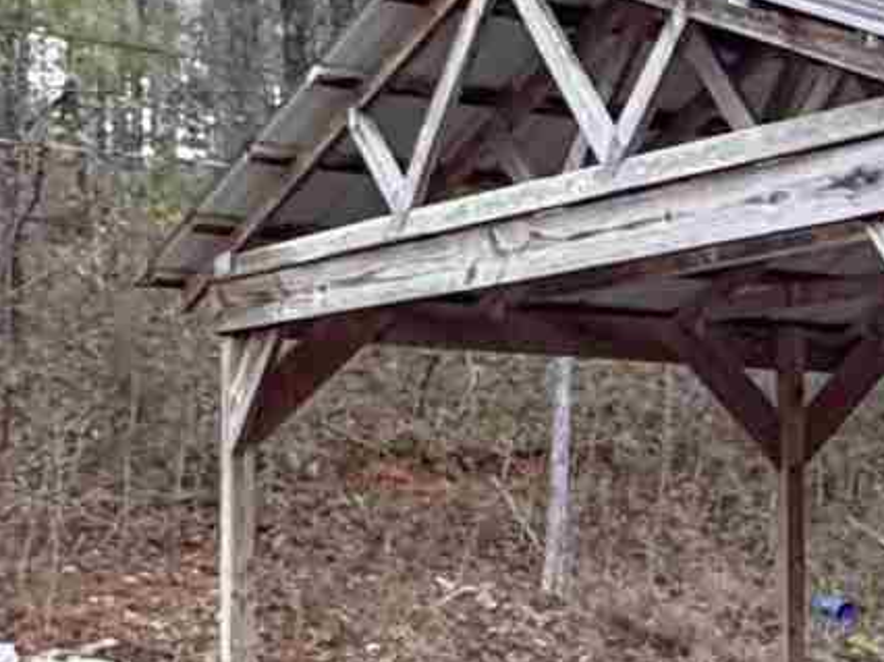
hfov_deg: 18.1
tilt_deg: +0.1
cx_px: 1177
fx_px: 2578
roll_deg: +0.6
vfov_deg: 14.5
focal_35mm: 101
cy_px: 573
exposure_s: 1/60
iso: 640
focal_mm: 2.22
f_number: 2.2
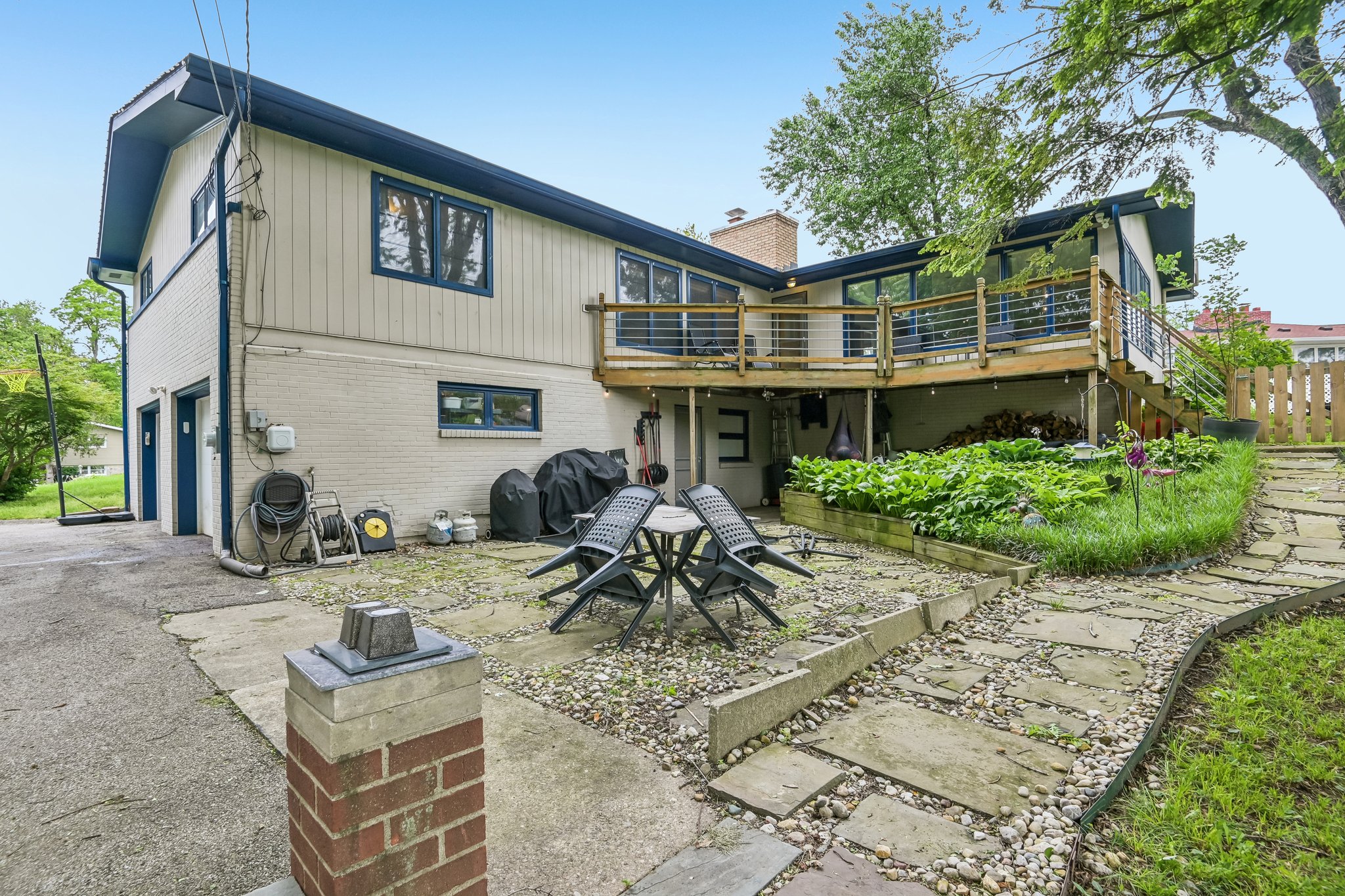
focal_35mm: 16
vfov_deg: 73.7
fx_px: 598
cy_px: 448
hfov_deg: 96.7
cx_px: 672
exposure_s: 1/80
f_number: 8
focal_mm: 16
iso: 100
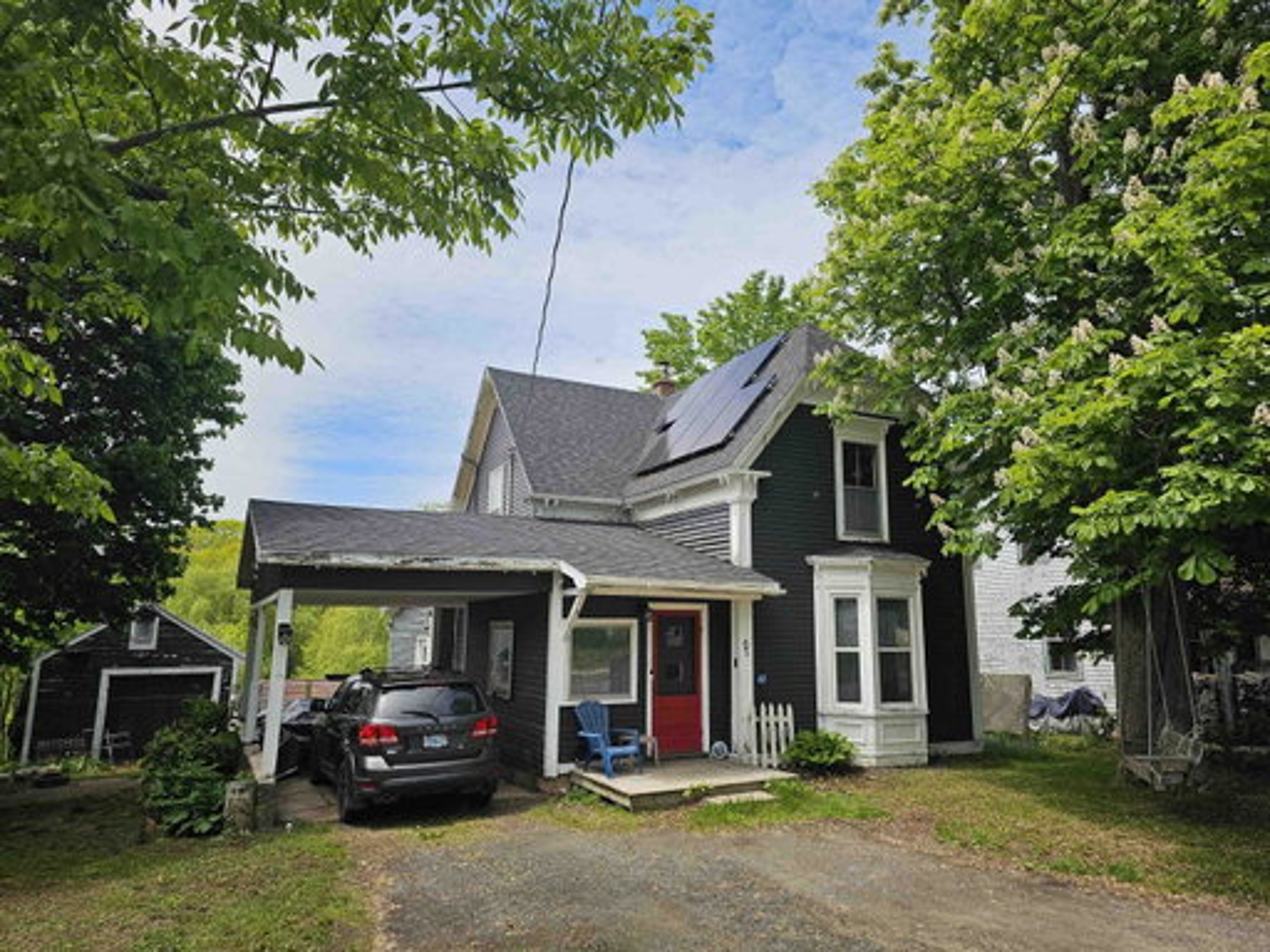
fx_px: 844
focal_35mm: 23
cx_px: 635
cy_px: 476
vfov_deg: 58.9
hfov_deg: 73.9
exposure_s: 1/1232
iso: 20
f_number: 1.7
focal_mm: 6.3
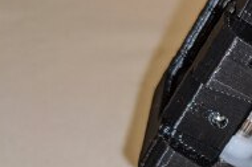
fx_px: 552
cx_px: 343
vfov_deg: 16.8
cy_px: 167
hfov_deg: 22.5
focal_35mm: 79
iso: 204
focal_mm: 4.38
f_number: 1.73
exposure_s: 1/120
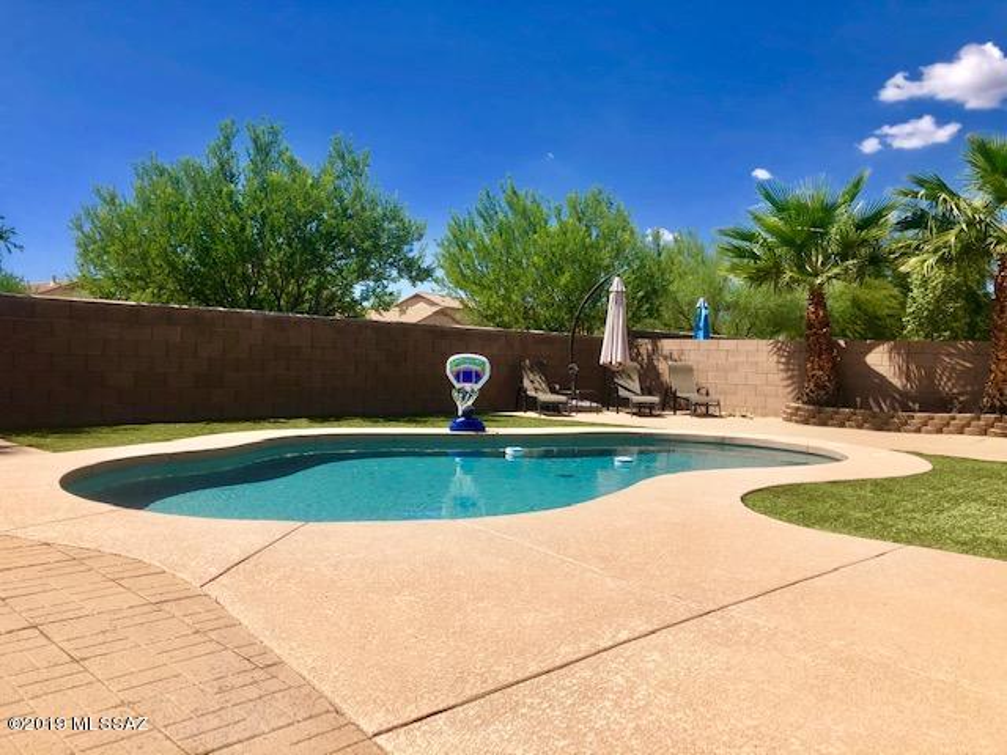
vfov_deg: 49.7
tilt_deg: -1.6
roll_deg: -1.9
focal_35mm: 28
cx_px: 504
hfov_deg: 63.4
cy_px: 378
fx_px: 815
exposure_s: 1/2525
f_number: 1.8
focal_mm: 4
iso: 25
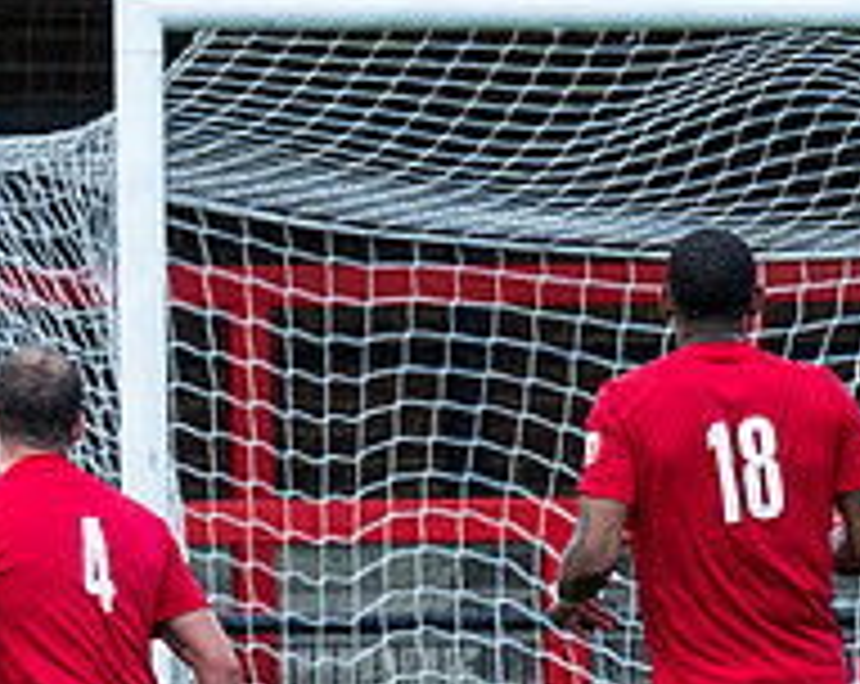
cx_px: 74
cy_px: 947
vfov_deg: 0.8
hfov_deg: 1.0
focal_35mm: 1854
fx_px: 47093
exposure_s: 1/2000
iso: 500
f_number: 4
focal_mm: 200
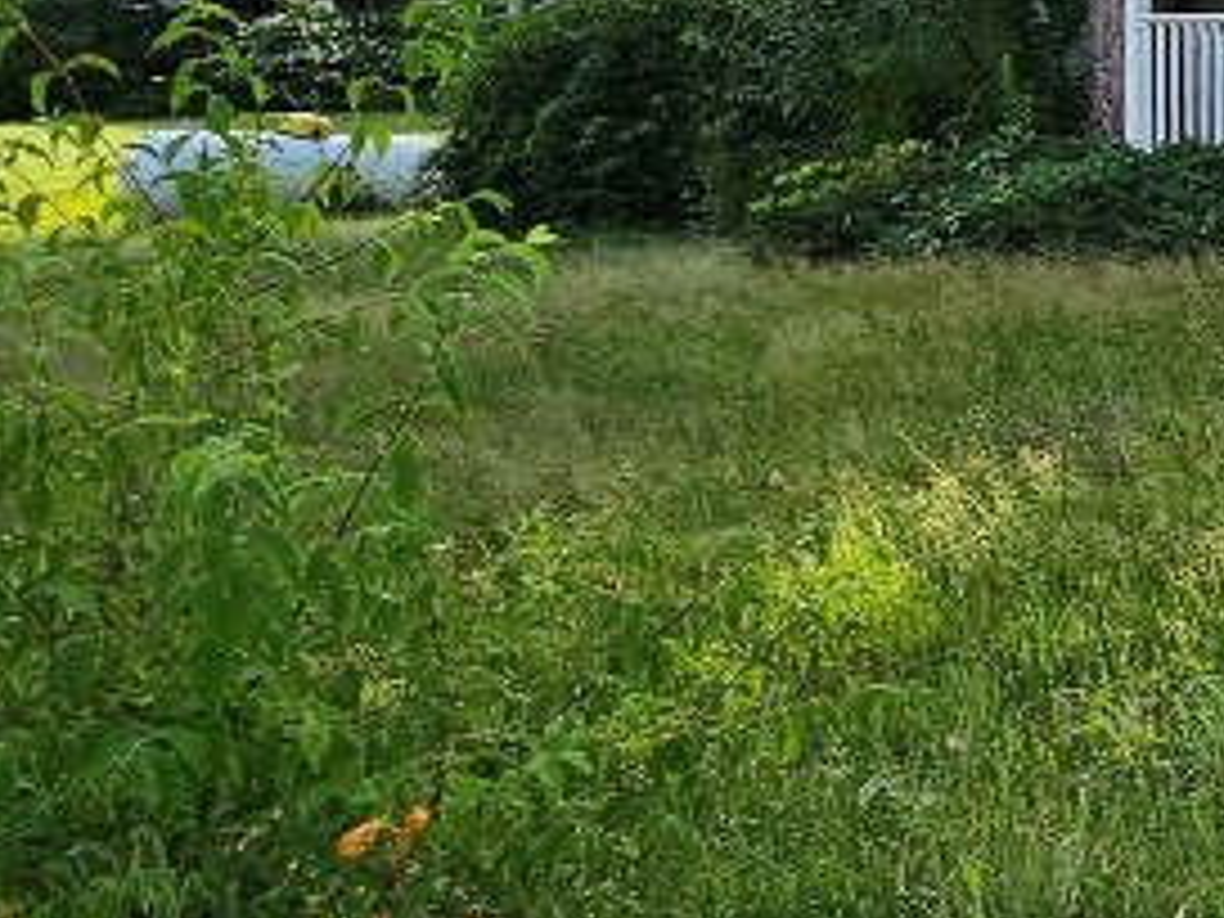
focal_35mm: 49
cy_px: 274
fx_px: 1733
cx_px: 2120
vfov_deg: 29.4
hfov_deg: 23.4
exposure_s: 1/1250
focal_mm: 2.2
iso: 50
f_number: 2.2
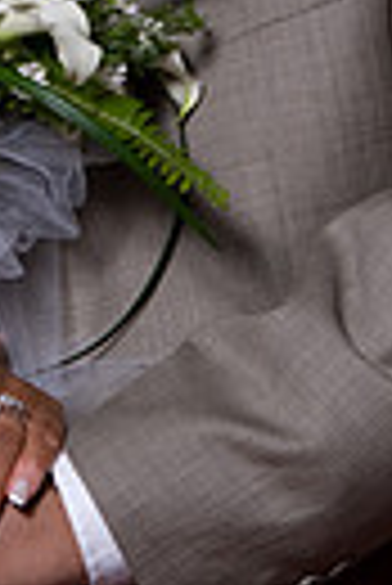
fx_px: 11027
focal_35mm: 677
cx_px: -151
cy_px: -130
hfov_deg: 2.0
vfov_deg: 3.0
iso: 100
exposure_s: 1/125
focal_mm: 130
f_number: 5.6
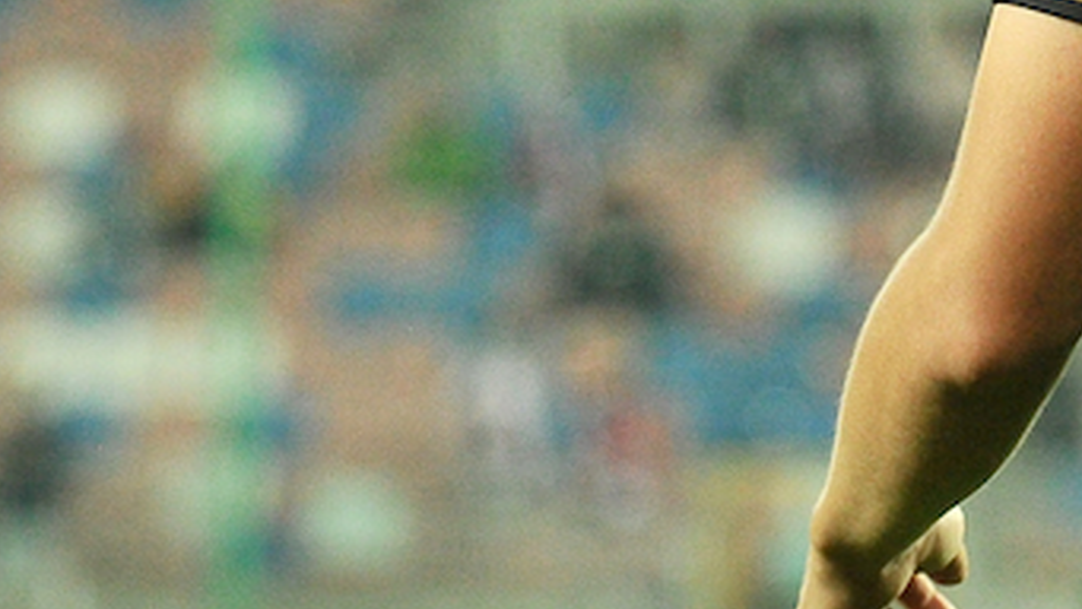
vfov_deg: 1.4
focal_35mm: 859
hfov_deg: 2.5
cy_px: 108
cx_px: 1320
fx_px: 24651
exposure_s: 1/800
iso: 3200
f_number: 5.6
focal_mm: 200
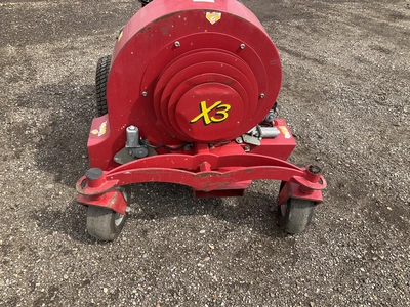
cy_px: 154
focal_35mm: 29
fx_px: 343
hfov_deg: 61.7
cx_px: 205
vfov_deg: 48.2
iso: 25
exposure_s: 1/759
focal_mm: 3
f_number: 1.8
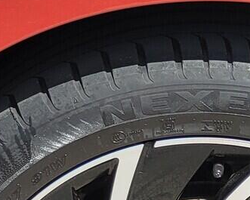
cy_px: 324
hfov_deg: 6.0
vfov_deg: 4.8
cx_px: 209
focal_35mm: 323
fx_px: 2391
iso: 25
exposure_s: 1/507
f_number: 2.4
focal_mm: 7.12
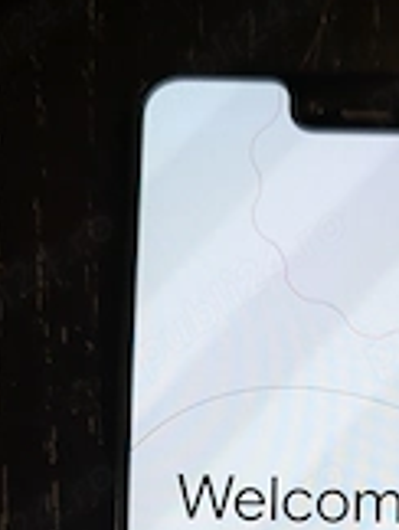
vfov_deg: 29.3
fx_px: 904
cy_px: 592
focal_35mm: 59
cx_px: 353
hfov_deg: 24.2
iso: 1141
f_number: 1.68
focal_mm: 6.9
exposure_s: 1/443
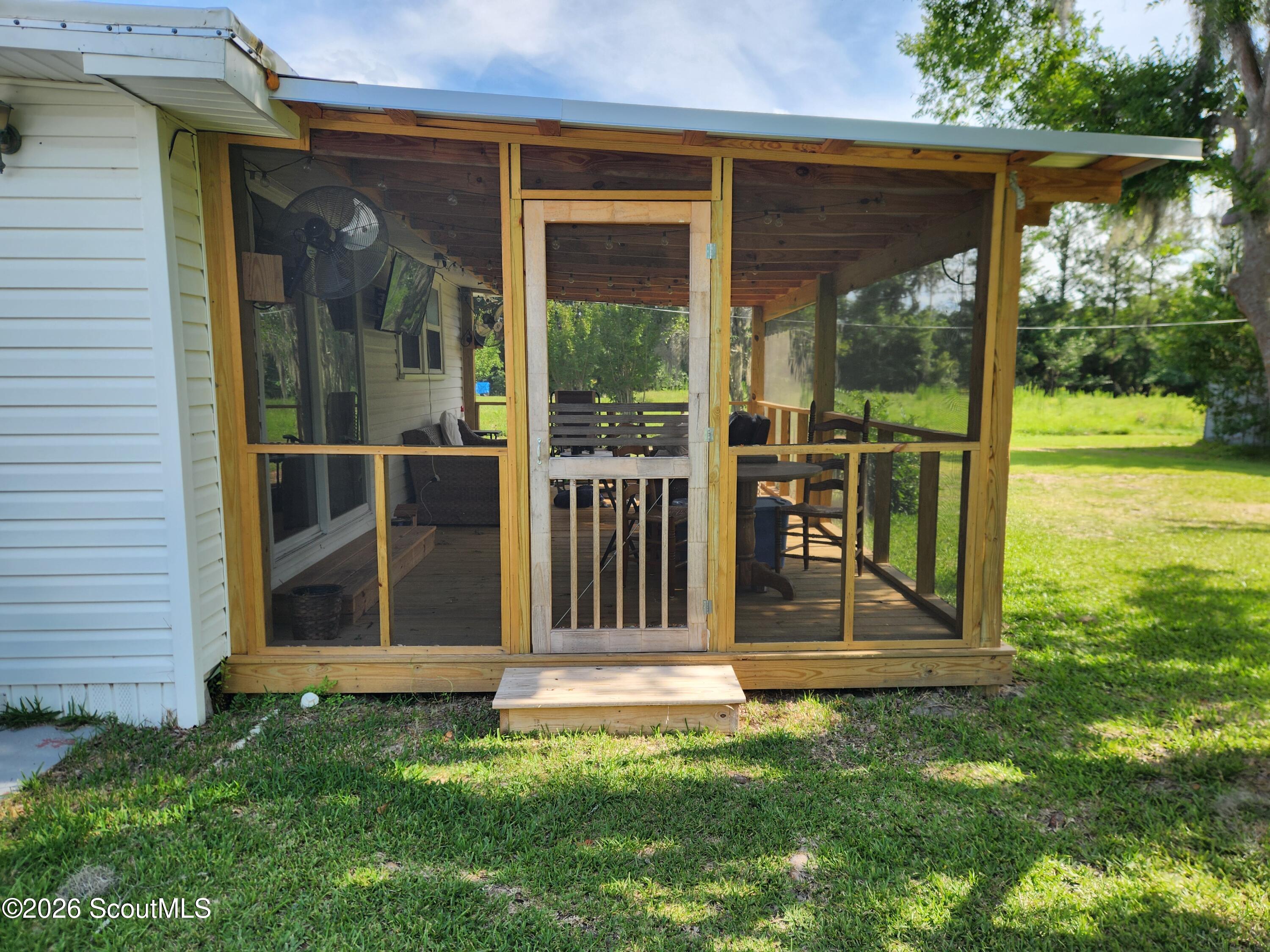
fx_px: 844
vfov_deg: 58.9
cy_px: 476
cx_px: 635
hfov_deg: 73.9
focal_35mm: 23
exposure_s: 1/554
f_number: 1.8
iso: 20
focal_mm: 5.4
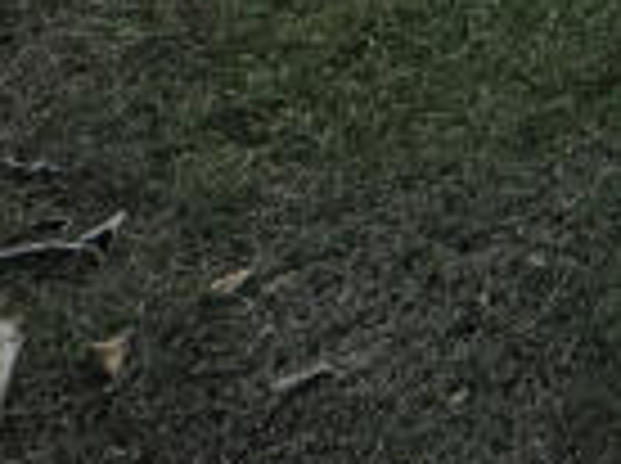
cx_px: 1400
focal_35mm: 104
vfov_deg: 8.9
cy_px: -1207
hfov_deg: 14.2
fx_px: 1862
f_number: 2.2
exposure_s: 1/910
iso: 50
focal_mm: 2.22
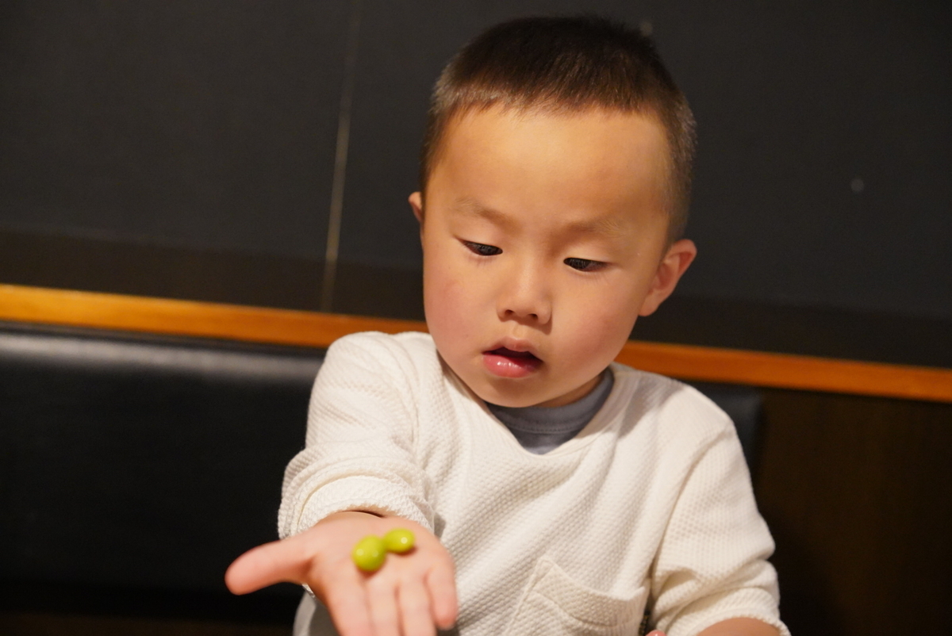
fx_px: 1455
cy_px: 318
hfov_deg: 36.2
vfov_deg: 24.7
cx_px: 476
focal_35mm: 55
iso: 6400
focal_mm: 55
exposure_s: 1/100
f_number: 4.5
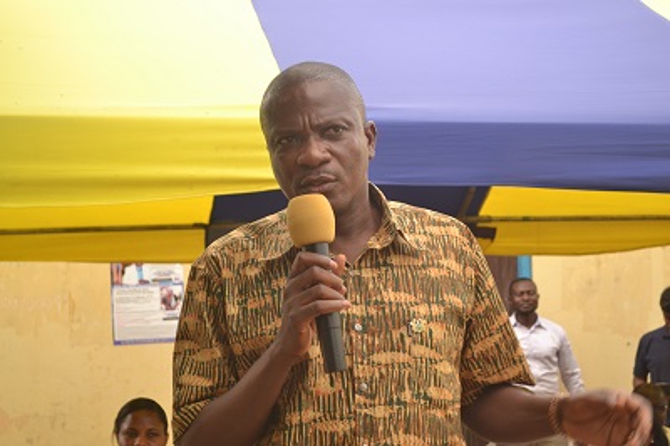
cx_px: 335
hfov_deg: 28.1
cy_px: 223
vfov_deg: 18.9
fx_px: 1339
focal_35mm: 72
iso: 200
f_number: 6.3
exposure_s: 1/160
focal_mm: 48
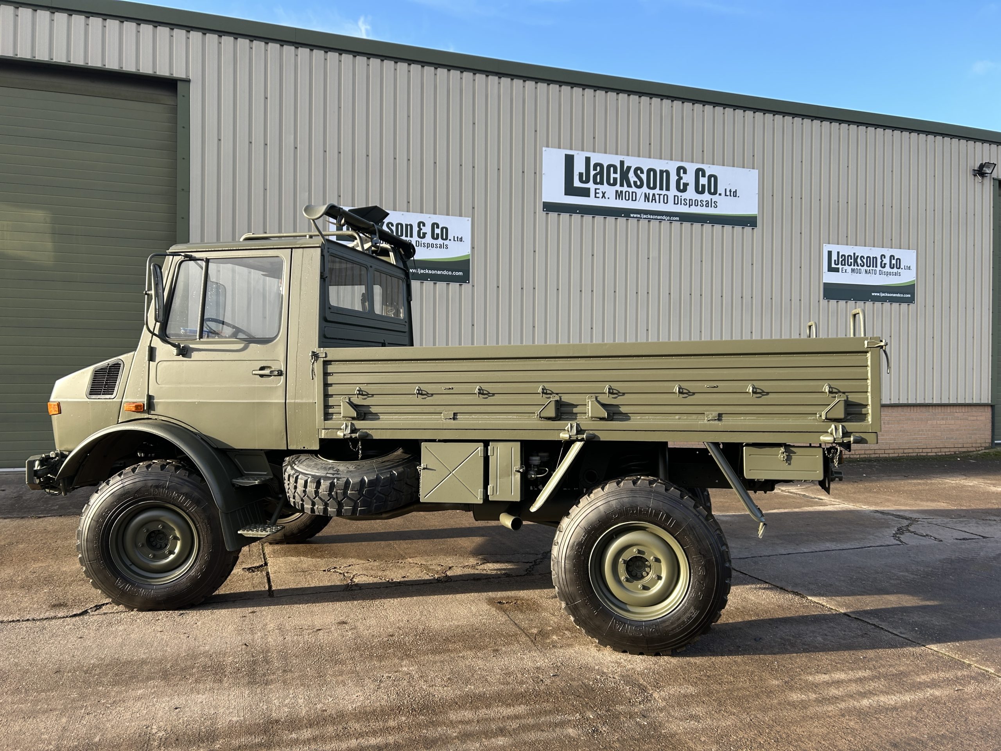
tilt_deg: +0.8
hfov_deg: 67.3
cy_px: 376
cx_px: 500
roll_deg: +0.0
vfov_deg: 53.1
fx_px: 752
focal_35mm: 26
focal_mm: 5.7
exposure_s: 1/687
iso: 50
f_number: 1.5
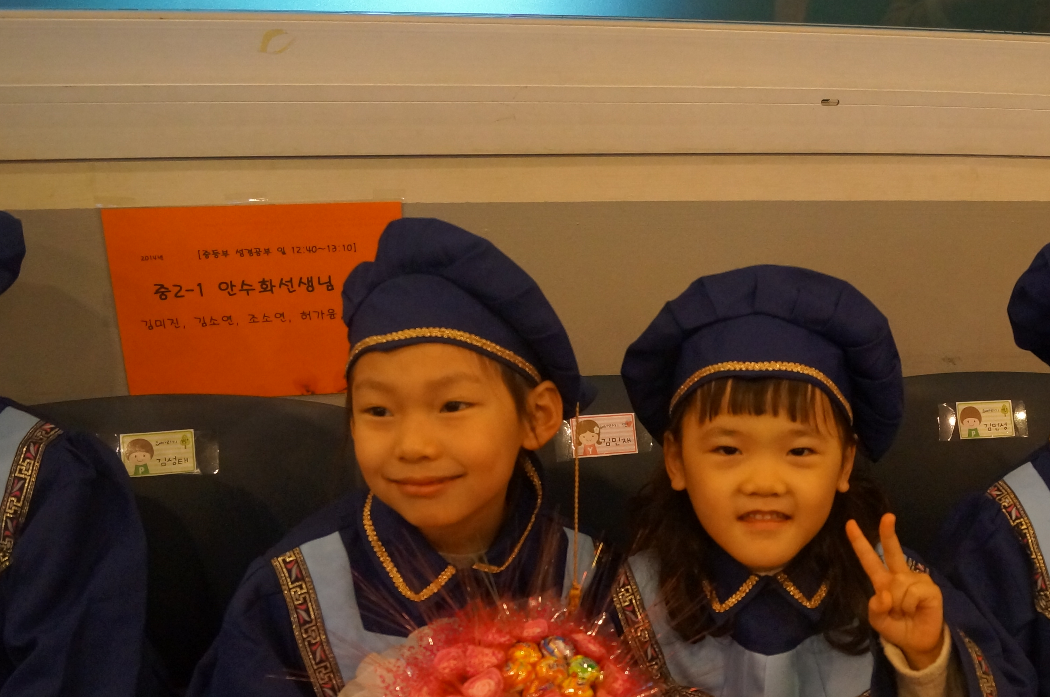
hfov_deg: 43.7
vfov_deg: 30.7
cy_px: 511
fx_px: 1253
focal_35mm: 43
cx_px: 810
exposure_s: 1/160
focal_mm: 18
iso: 2000
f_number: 4
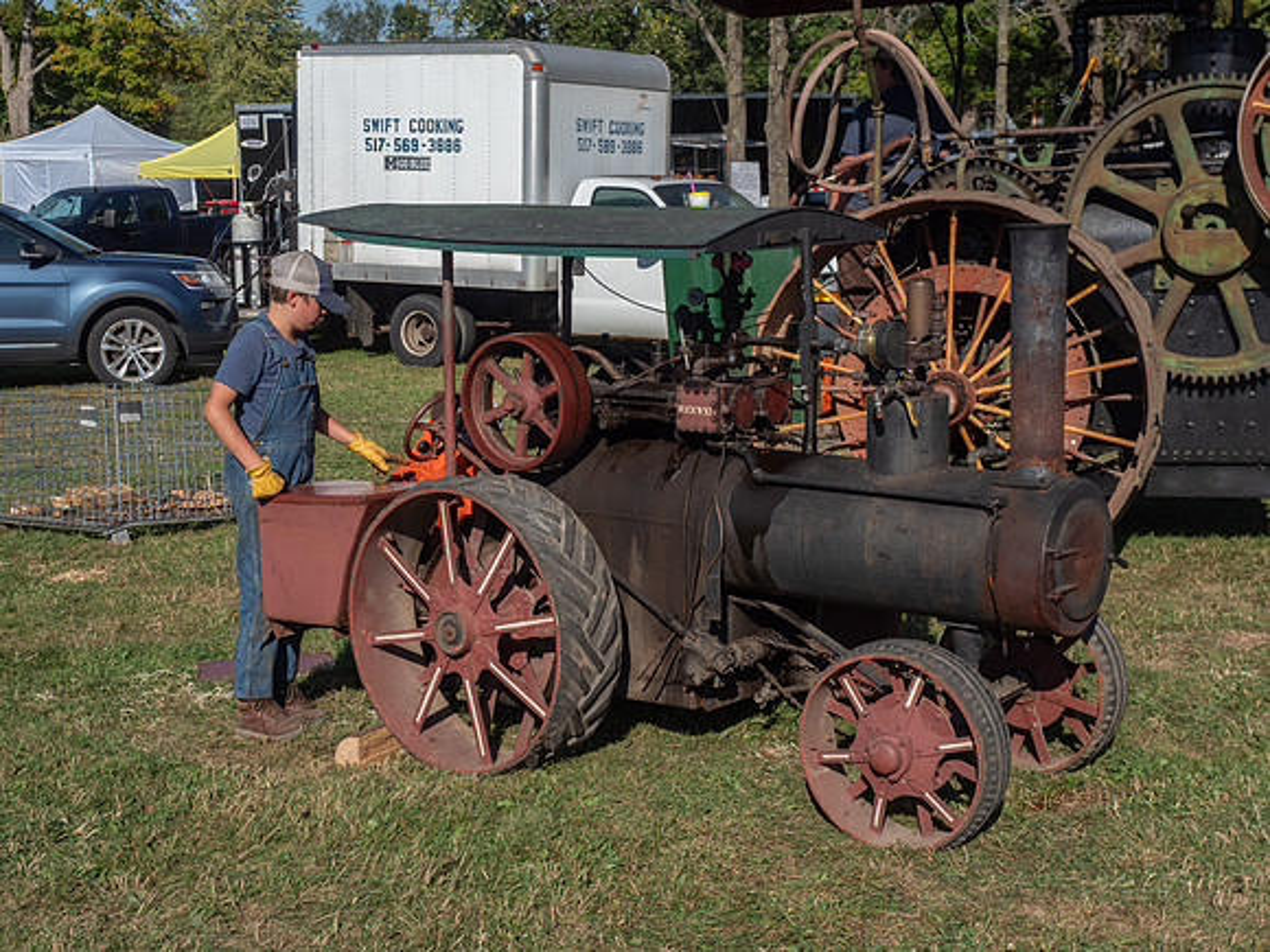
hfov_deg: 33.8
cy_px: 476
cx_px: 635
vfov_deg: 25.7
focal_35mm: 57
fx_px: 2087
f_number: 7.1
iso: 200
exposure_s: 1/640
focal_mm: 27
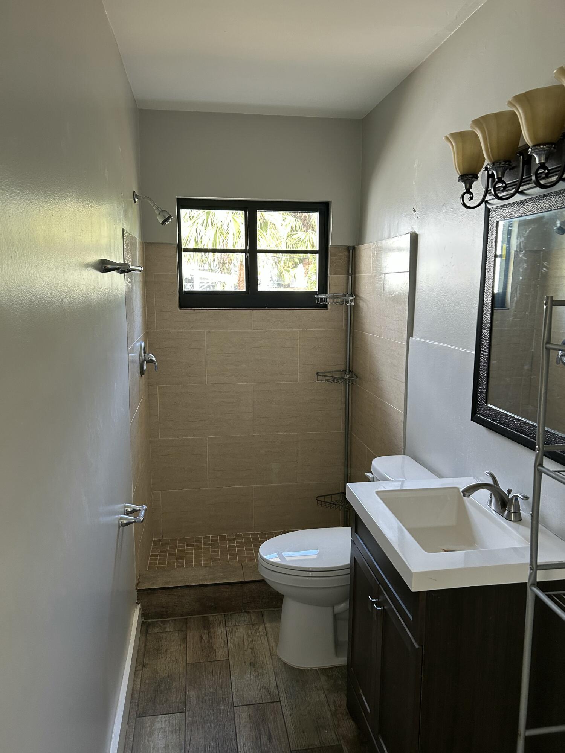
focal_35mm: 26
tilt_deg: -8.2
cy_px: 376
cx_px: 282
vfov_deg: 67.3
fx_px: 566
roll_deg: -0.8
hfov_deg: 53.1
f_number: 1.5
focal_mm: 5.7
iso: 125
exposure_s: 1/117
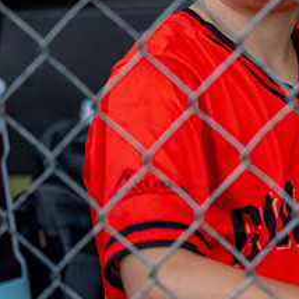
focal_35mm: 231
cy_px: -46
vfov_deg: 7.5
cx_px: 256
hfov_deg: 7.6
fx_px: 2257
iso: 2500
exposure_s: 1/1250
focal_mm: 70
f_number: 2.8
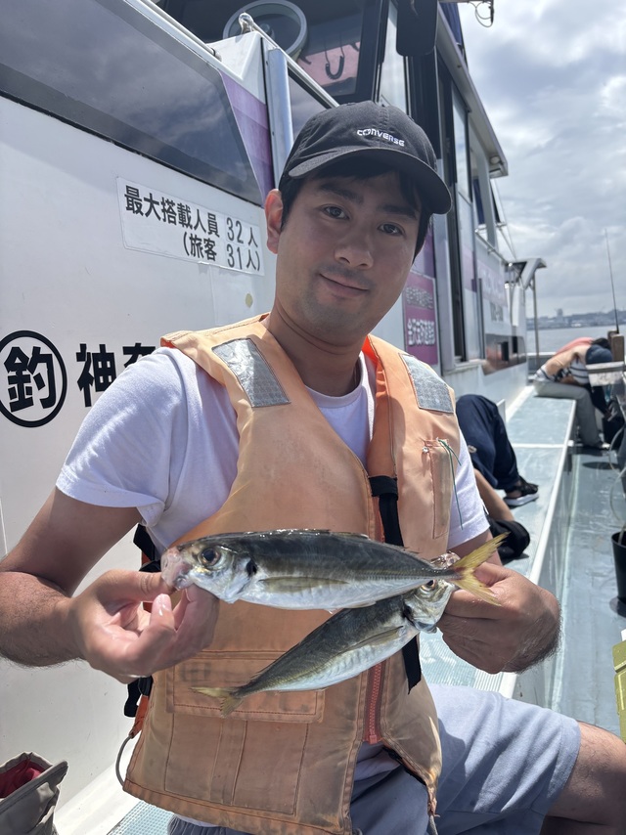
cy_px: 418
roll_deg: +0.4
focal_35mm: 26
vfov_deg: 67.3
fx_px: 627
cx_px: 313
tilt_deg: -9.0
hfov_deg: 53.0
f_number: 1.6
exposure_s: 1/2857
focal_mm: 5.96
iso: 50
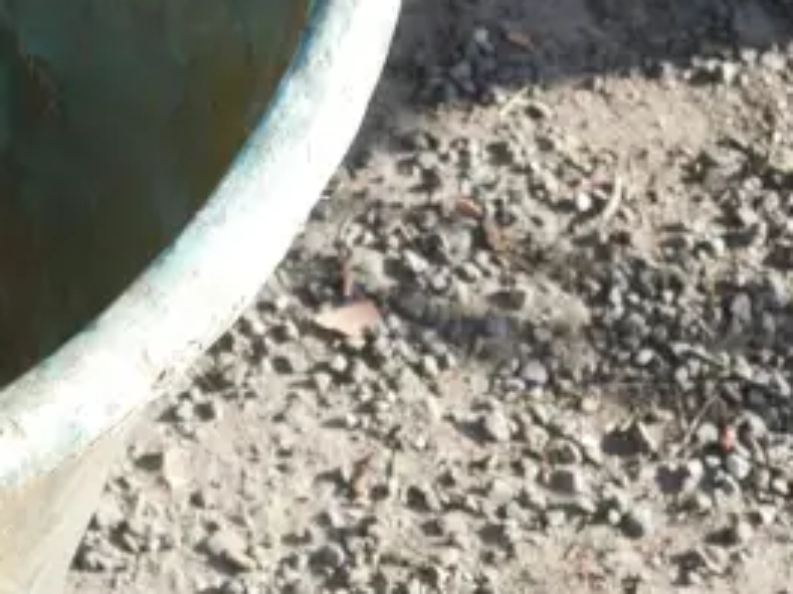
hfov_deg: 9.7
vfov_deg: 7.6
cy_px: 92
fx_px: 4465
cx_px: -624
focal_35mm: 195
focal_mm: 25
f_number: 6.3
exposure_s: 1/160
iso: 200
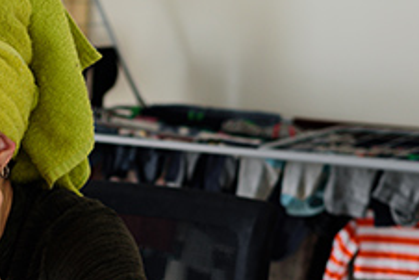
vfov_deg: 14.5
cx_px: 50
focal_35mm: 93
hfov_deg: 21.5
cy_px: 277
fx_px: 1083
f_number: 3.2
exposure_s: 1/40
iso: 250
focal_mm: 35
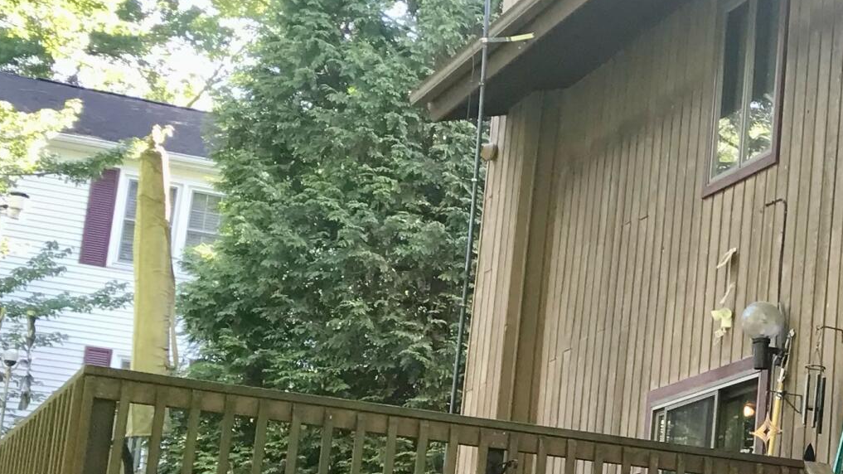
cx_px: 1098
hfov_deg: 21.4
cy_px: 365
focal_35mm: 90
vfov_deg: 13.4
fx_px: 2012
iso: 25
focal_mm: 3.99
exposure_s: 1/94
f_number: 1.8
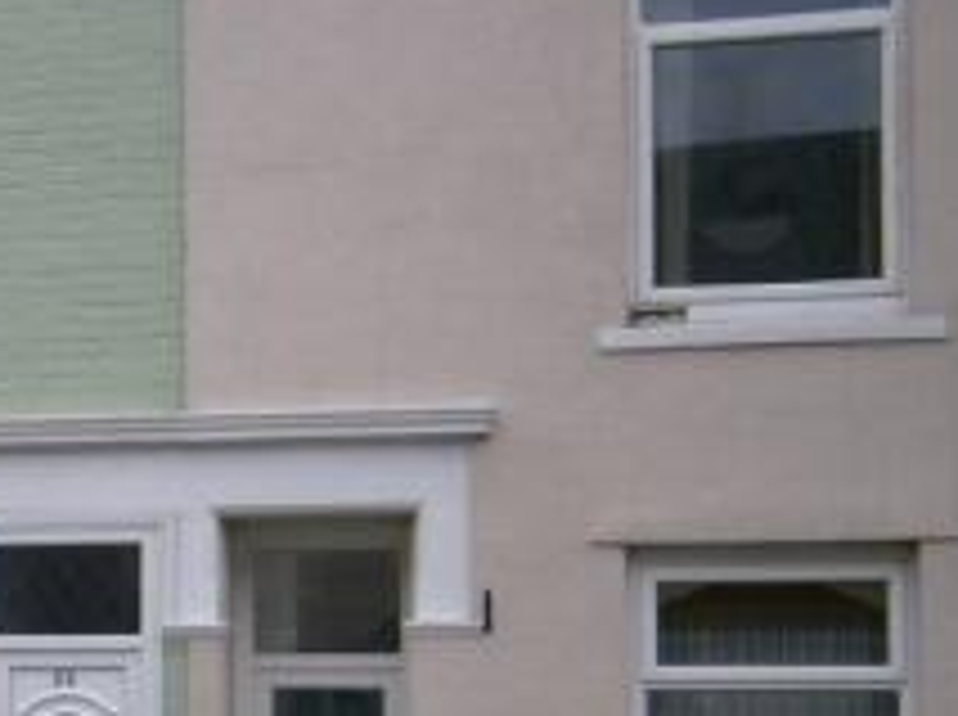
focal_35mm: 85
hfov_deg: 21.7
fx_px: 2348
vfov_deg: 17.1
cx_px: -119
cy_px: 637
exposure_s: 1/60
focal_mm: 5.5
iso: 80
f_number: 8.3
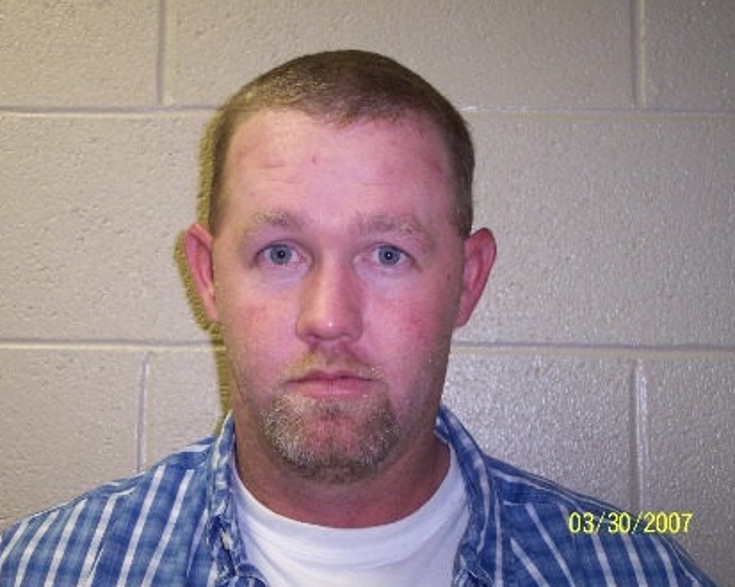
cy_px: 295
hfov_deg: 34.7
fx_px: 1174
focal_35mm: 54
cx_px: 343
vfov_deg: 28.1
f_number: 3.4
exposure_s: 1/30
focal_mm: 10.7
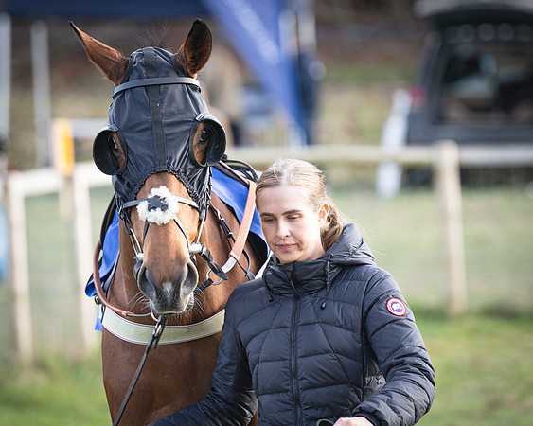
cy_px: 163
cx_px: 268
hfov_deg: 5.8
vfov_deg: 4.6
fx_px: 5269
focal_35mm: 334
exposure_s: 1/640
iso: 400
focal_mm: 160
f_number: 2.8
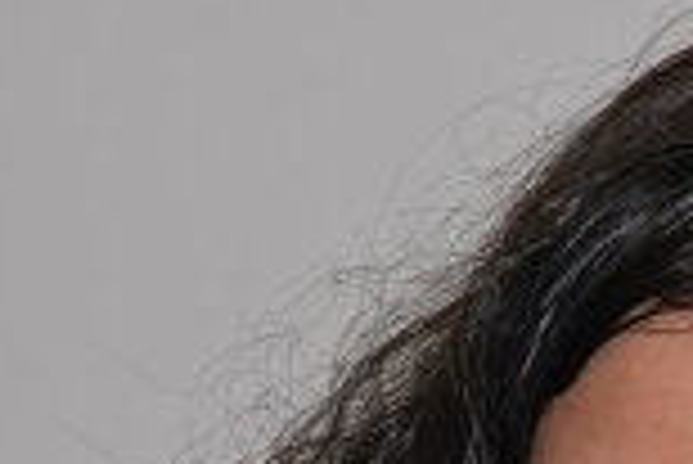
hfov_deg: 2.8
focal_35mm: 732
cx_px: 716
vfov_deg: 1.9
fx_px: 14103
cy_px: 741
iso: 200
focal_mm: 125
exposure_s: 1/60
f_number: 6
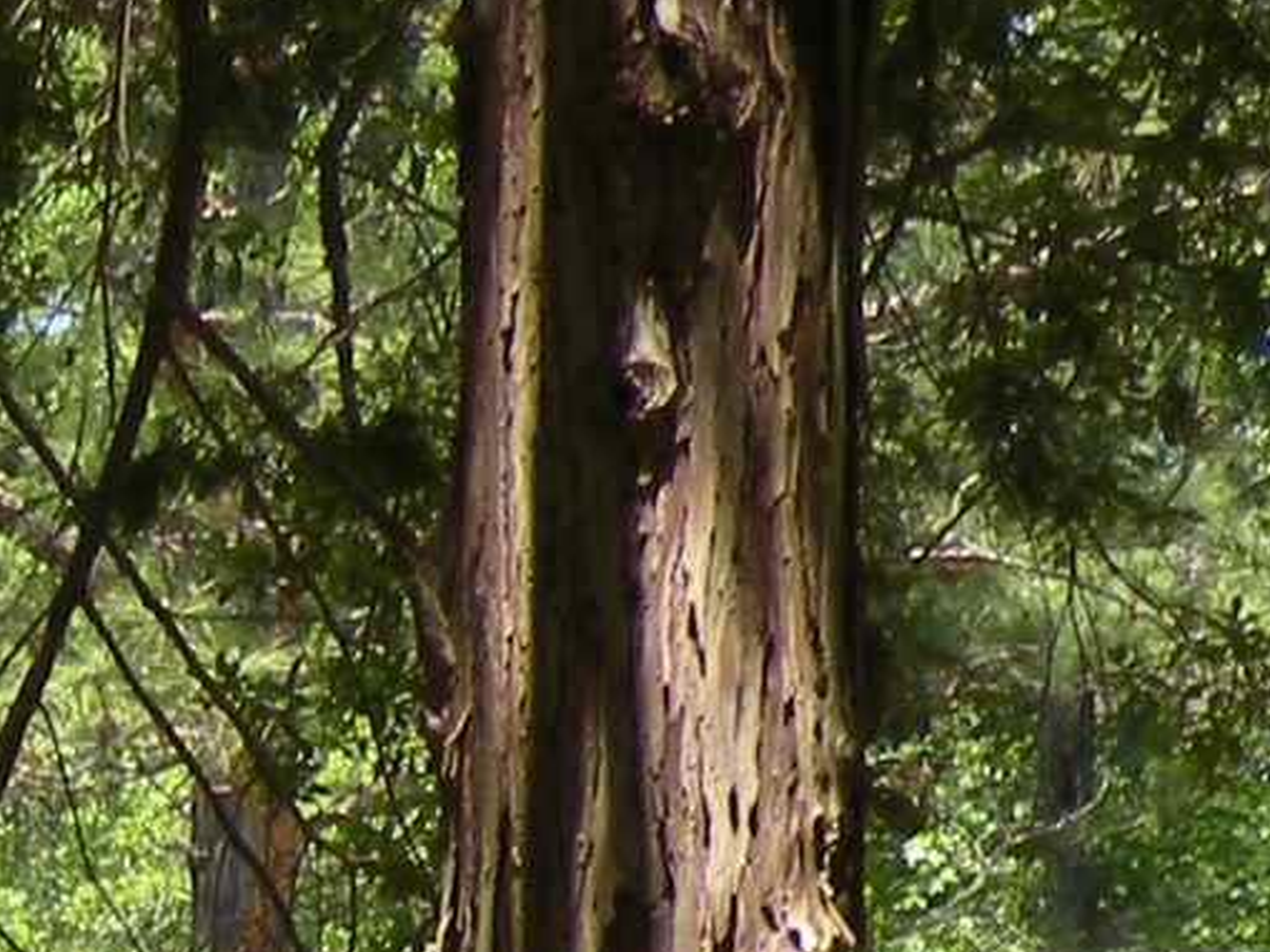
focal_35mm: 406
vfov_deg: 3.6
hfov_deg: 4.8
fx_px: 14892
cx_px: -887
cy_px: 2350
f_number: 4.5
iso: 64
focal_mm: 11.9
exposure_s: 1/113
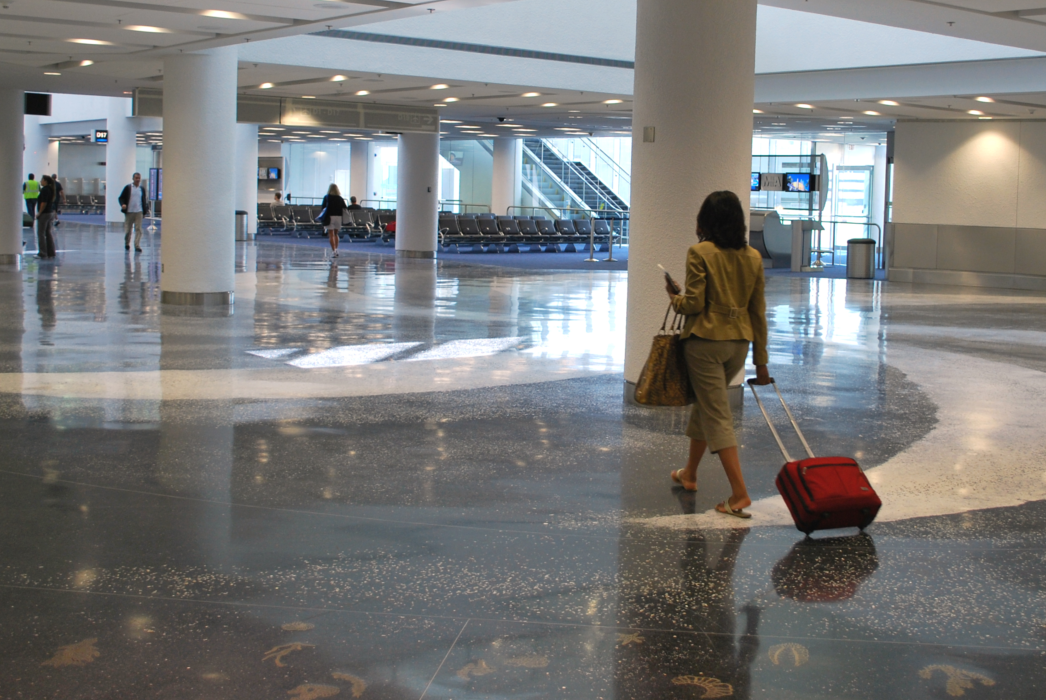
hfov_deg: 42.7
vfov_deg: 29.2
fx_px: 1338
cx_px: 573
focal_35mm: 46
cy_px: 259
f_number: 3.8
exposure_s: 1/50
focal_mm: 20
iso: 200
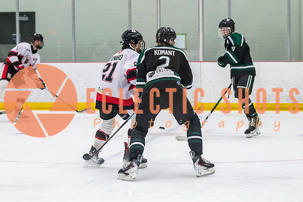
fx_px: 1265
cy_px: 97
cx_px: 144
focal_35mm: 150
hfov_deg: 13.7
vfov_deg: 9.1
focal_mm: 92
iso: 3200
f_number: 3.2
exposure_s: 1/640
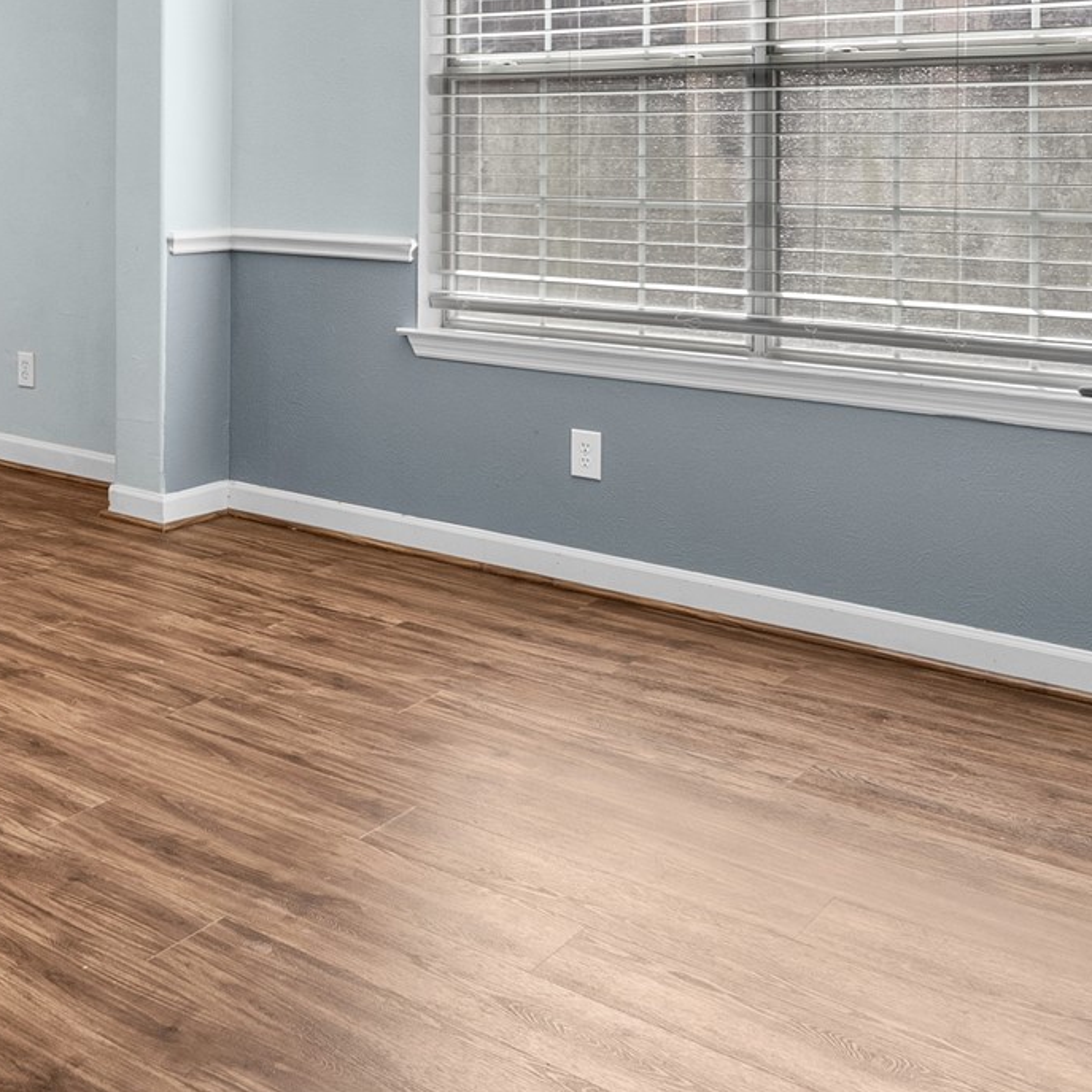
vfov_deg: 36.9
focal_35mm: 43
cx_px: 25
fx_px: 1535
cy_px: 126
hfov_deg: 35.7
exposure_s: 1/80
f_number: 8
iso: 1000
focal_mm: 16
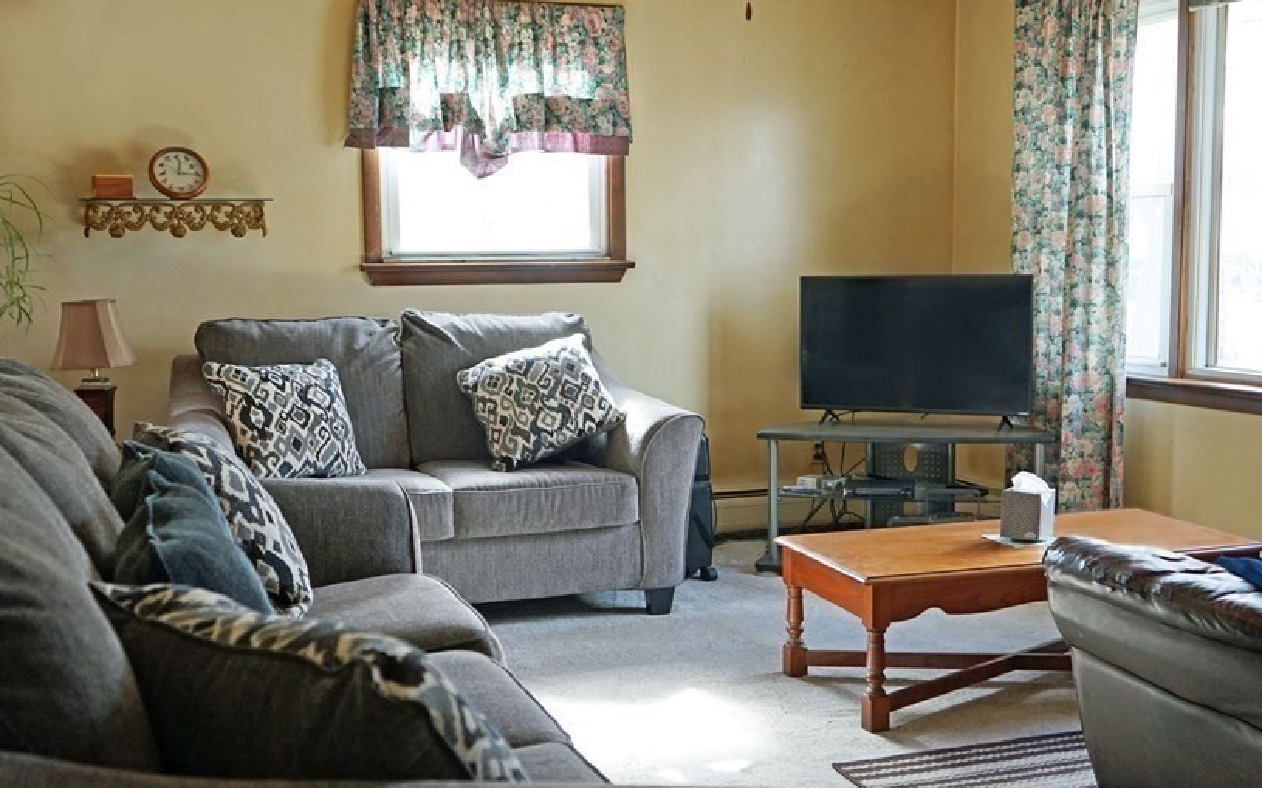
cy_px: 433
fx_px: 1410
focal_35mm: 41
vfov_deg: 31.2
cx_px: 663
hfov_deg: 48.2
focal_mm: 32
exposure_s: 1/160
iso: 800
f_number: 4
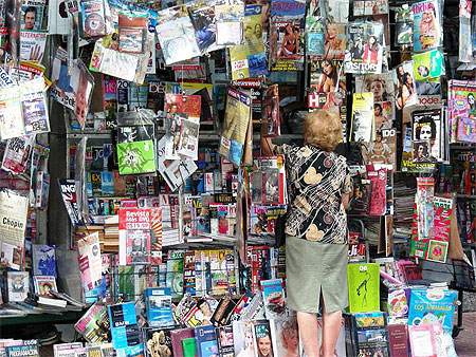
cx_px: 238
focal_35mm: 113
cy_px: 178
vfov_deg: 13.1
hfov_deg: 17.4
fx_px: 1555
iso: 171
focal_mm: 18.9
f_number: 3.5
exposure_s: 1/120
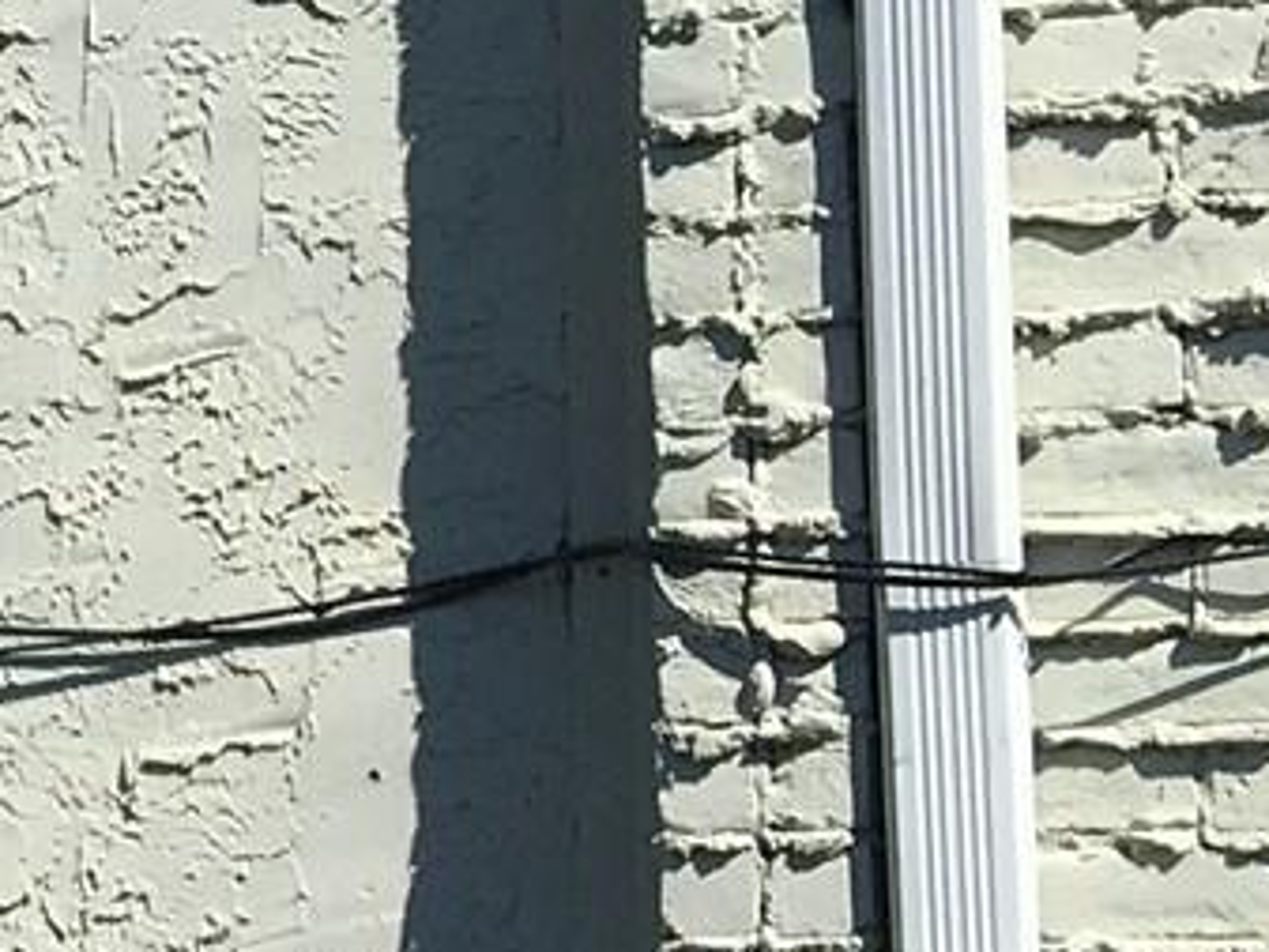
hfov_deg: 9.9
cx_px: -1698
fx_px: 6454
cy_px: 376
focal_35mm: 176
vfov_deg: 8.4
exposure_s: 1/3497
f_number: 2.2
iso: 25
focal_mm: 4.15
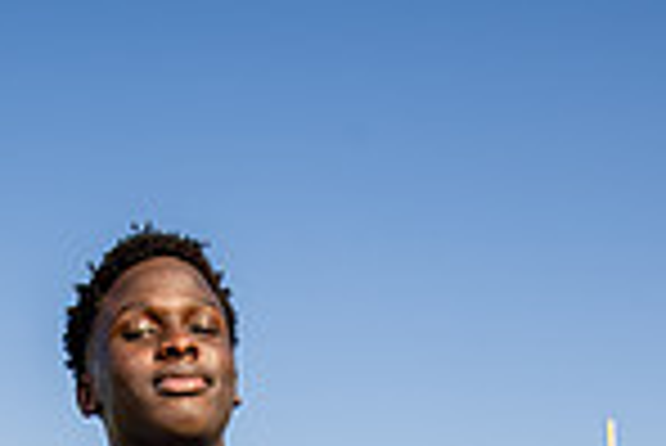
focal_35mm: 73
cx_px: 189
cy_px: 919
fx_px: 1352
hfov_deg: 27.4
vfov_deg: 14.9
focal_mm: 24
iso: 50
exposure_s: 1/125
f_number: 7.1
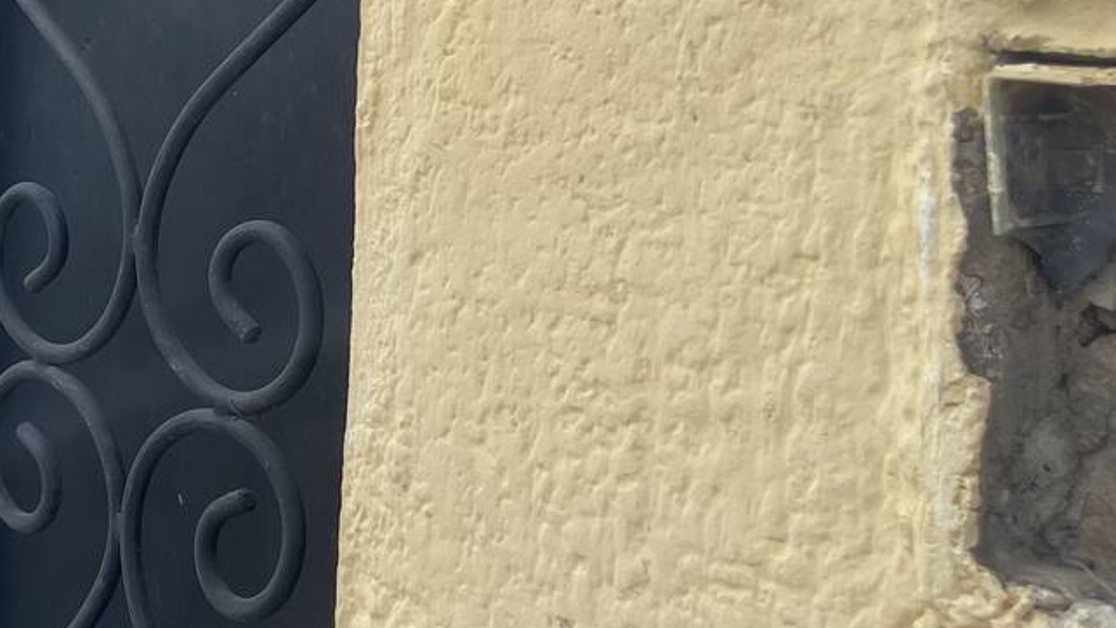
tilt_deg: +0.4
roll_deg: -3.4
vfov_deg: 19.3
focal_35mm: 61
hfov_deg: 31.4
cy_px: 50
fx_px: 1805
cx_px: -33
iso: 32
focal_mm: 5.1
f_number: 1.6
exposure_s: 1/2857
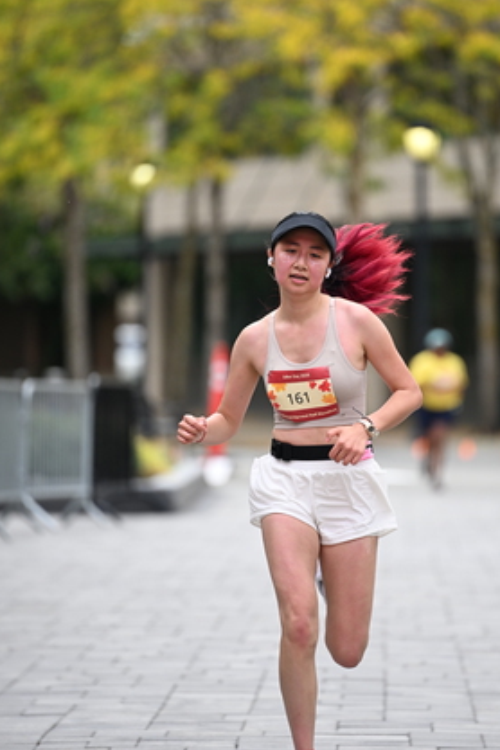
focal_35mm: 264
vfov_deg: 7.8
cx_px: 317
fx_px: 5500
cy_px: 351
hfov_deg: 5.2
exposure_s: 1/2500
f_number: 2.8
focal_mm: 200
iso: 640
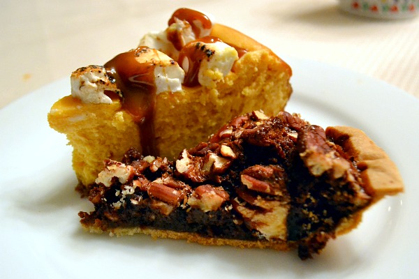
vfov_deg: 40.0
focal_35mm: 33
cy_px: 140
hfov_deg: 57.2
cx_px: 210
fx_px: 384
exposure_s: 1/60
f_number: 3.8
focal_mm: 22
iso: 3200
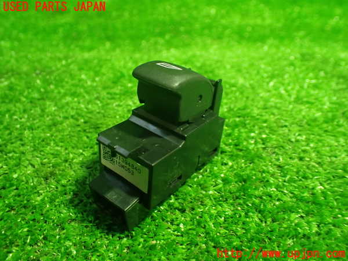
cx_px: 174
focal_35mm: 30
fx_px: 302
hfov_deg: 60.0
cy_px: 130
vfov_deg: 46.8
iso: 800
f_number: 2.3
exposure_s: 1/60
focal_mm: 5.4
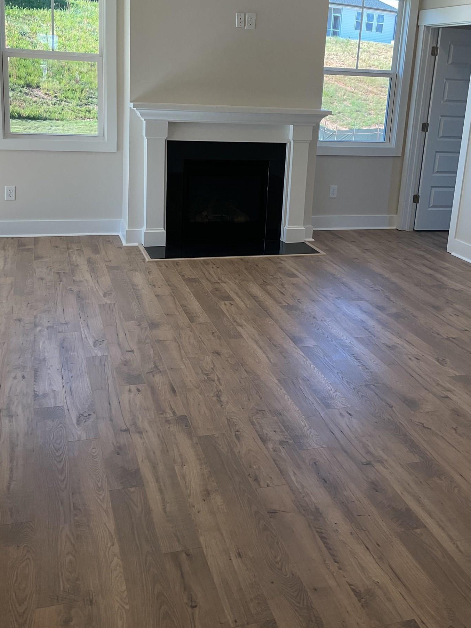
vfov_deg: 49.6
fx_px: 671
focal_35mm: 37
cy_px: 233
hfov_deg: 38.7
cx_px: 237
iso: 32
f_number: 1.8
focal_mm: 3
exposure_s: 1/120
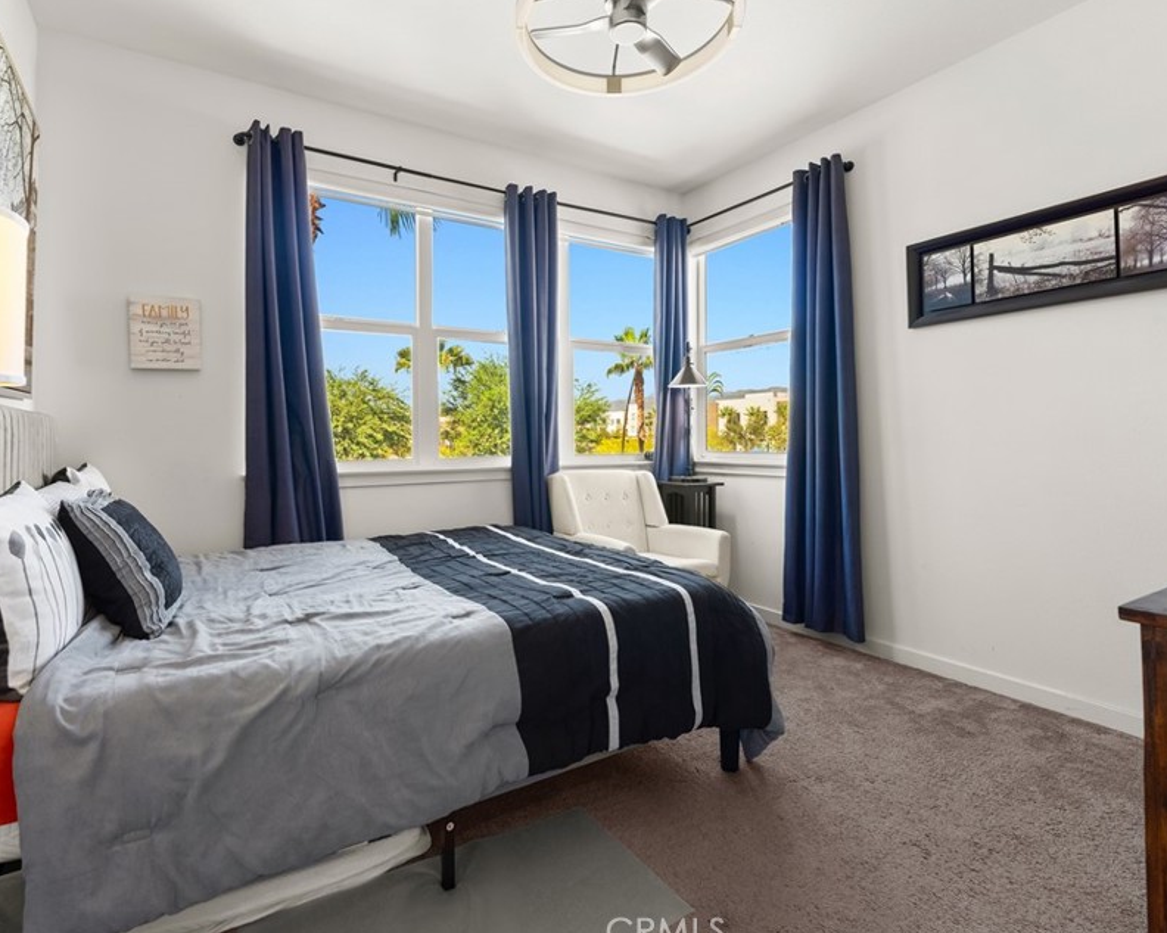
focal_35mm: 17
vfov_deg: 76.9
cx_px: 528
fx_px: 587
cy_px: 449
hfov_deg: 89.4
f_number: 5.6
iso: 320
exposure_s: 1/15
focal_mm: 14
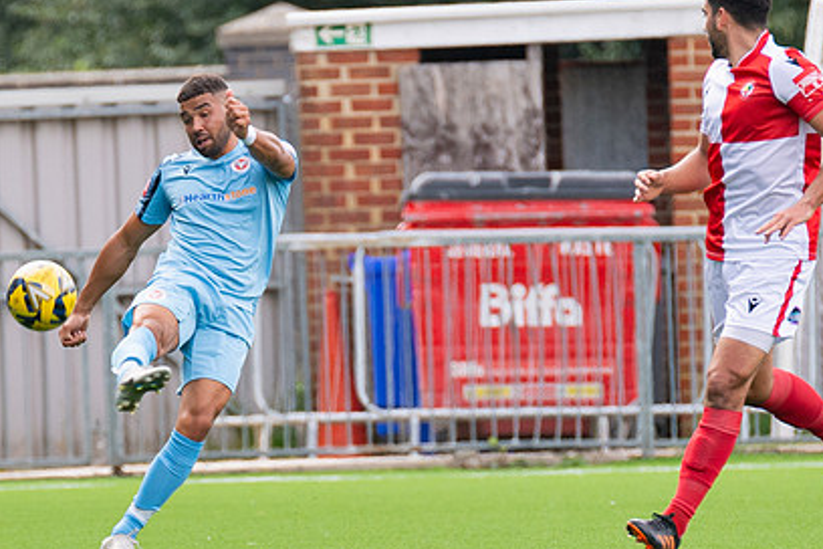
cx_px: 72
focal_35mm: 1024
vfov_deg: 1.3
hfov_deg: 2.0
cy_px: 438
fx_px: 23408
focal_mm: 300
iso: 400
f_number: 4
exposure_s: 1/1000
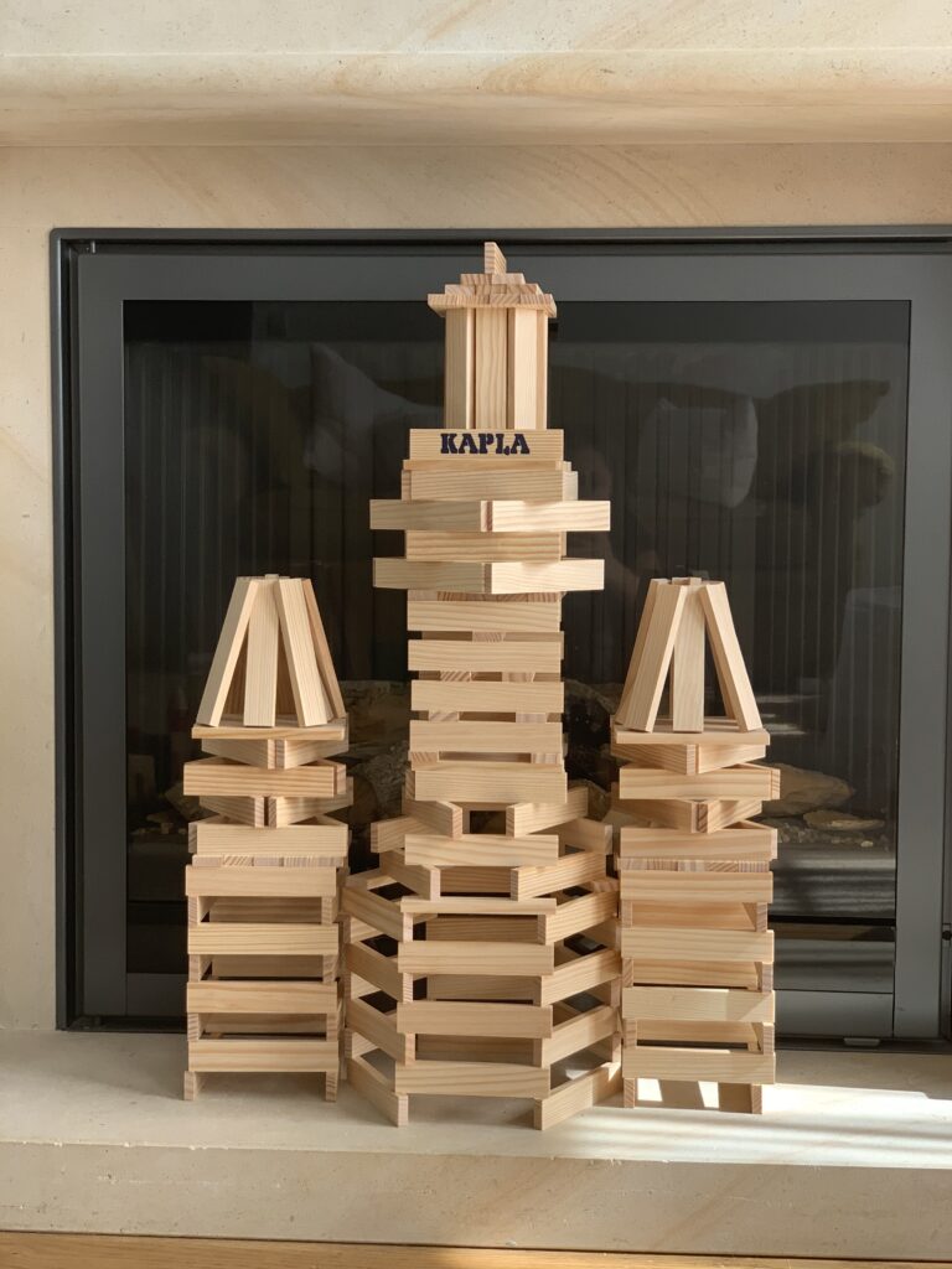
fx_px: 1907
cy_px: 634
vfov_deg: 36.8
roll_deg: -0.4
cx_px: 476
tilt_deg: -5.4
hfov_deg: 28.0
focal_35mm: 52
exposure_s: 1/122
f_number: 2.4
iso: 64
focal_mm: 6
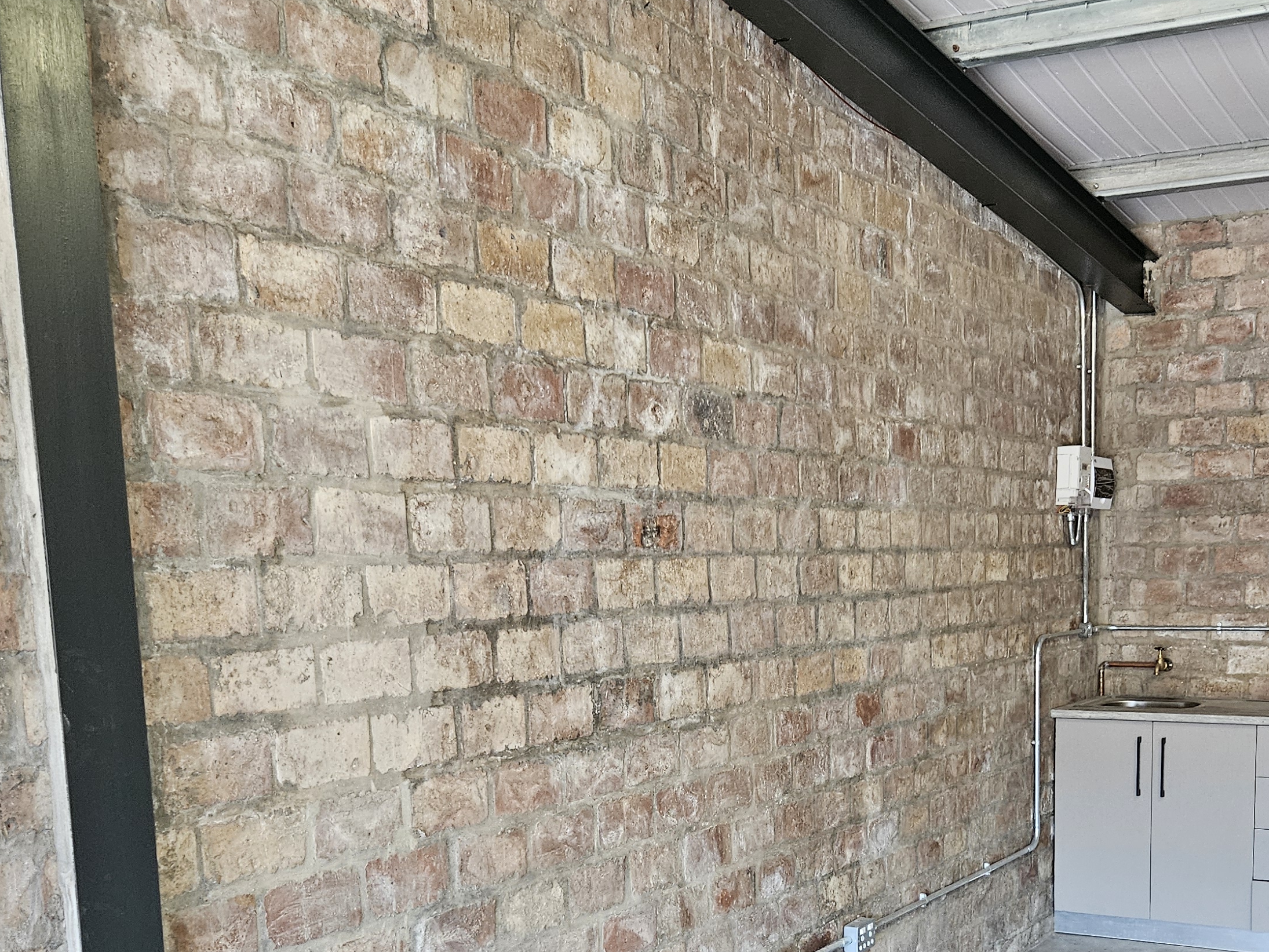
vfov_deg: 33.3
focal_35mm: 42
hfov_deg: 44.1
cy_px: 768
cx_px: 855
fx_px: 1540
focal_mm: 5.4
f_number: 1.8
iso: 400
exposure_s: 1/100
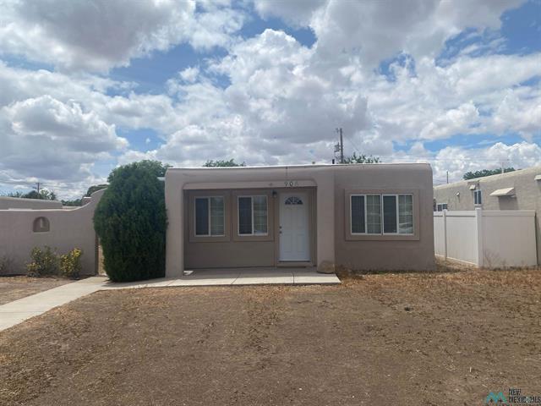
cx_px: 270
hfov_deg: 67.3
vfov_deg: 53.1
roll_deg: +0.2
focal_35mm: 26
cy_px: 203
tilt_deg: +3.3
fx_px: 406
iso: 32
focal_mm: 4.25
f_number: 1.8
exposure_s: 1/6757
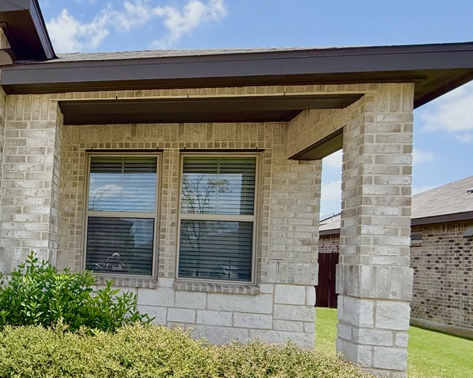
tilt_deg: +0.9
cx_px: 26
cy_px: 243
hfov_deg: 49.3
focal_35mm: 31
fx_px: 434
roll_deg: -2.8
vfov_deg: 46.6
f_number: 2.2
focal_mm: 2.22
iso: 64
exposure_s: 1/1125
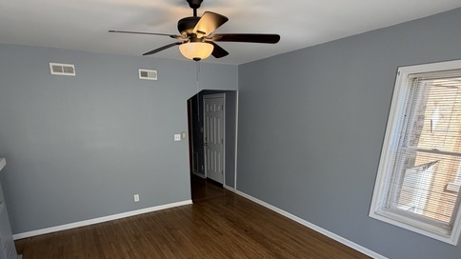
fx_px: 257
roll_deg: +0.8
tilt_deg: -17.1
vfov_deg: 51.6
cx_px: 218
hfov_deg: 83.8
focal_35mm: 21
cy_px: 189
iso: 125
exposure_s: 1/120
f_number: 2.2
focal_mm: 2.22
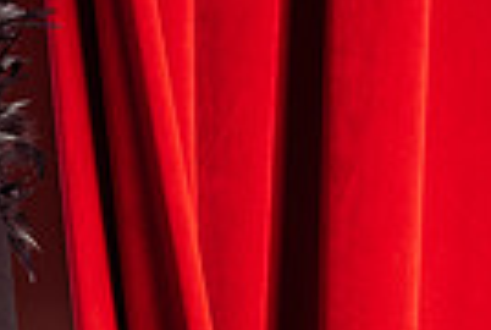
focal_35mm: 191
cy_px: 785
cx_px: -29
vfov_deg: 6.8
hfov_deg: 10.6
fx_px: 2611
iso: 200
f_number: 5
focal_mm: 57
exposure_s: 1/250
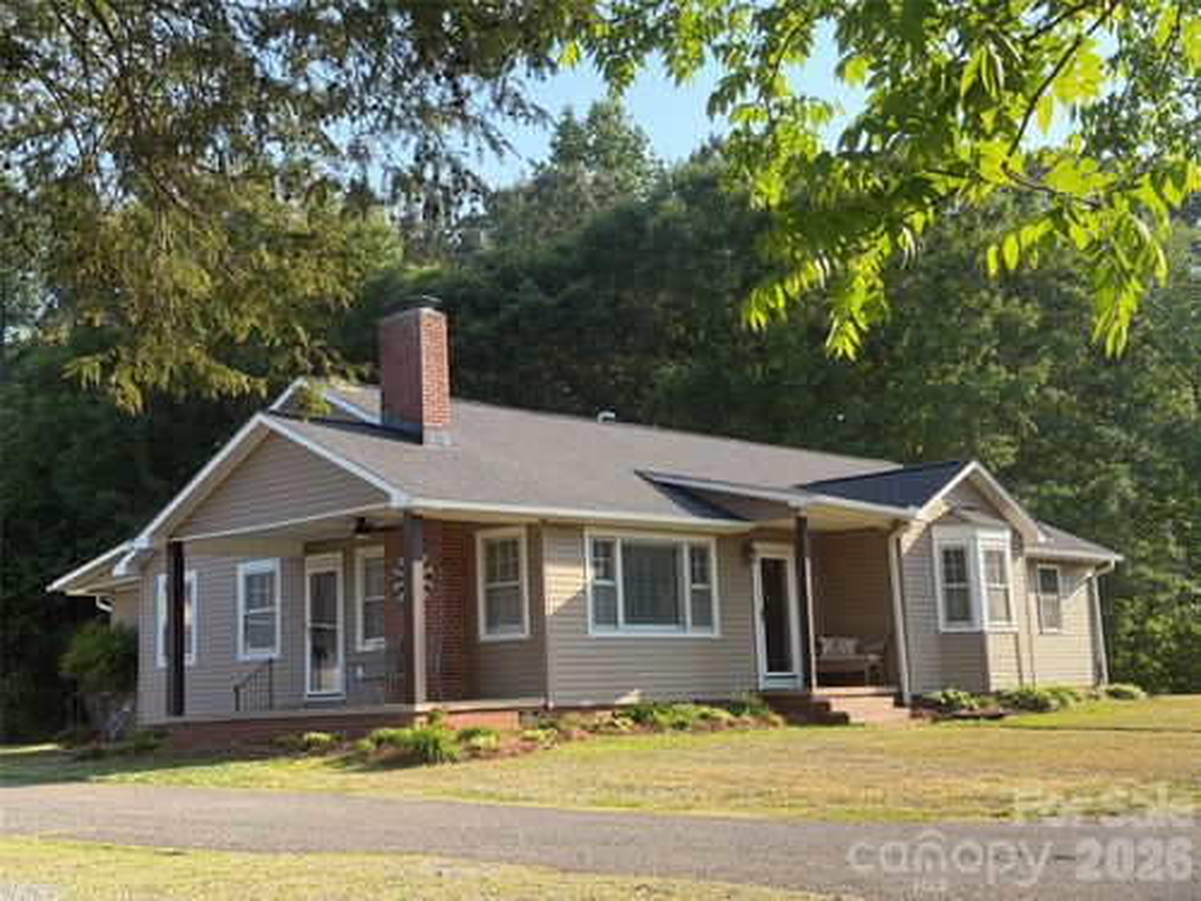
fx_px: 1665
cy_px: 450
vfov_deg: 30.3
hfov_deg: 39.7
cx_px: 600
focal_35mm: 48
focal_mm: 6.76
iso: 80
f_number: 1.78
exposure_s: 1/1513
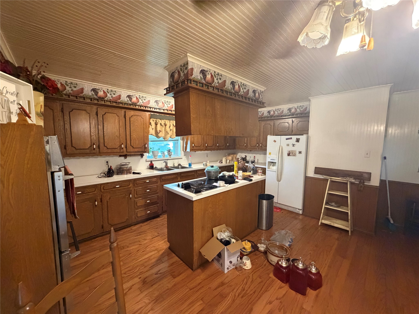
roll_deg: +0.4
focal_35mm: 14
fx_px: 169
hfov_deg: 102.1
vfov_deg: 85.7
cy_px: 157
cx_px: 210
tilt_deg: -5.1
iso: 1000
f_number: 2.2
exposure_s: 1/60
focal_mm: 2.22
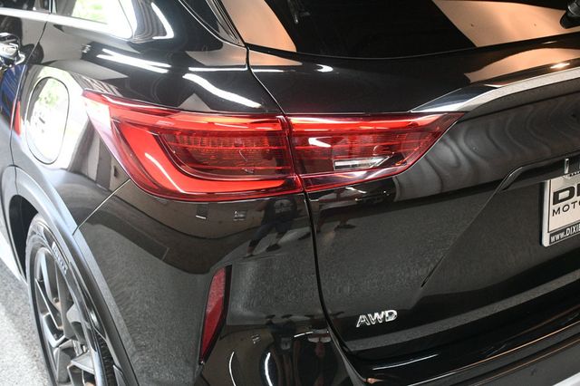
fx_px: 644
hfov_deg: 48.5
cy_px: 193
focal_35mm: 40
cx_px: 290
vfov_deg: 33.4
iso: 3200
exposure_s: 1/80
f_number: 4
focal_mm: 27
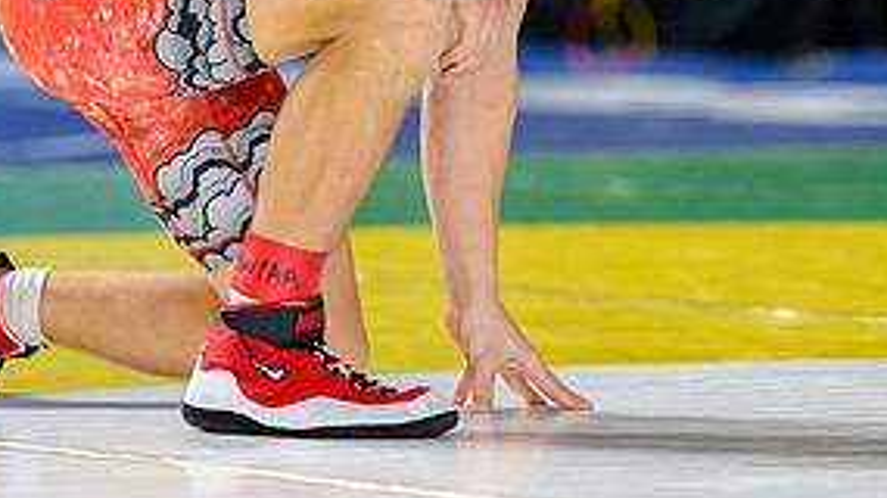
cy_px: 44
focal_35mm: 386
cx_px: 636
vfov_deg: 3.1
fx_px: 9074
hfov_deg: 5.6
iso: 3200
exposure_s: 1/800
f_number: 2.8
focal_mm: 145
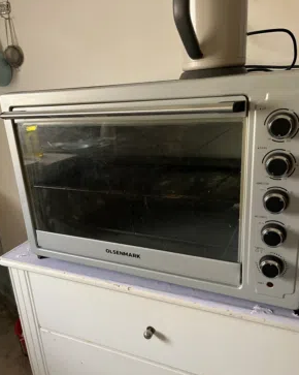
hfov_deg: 51.5
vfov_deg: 62.2
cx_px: 148
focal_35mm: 28
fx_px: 310
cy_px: 194
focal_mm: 5.1
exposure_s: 1/50
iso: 400
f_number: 1.6
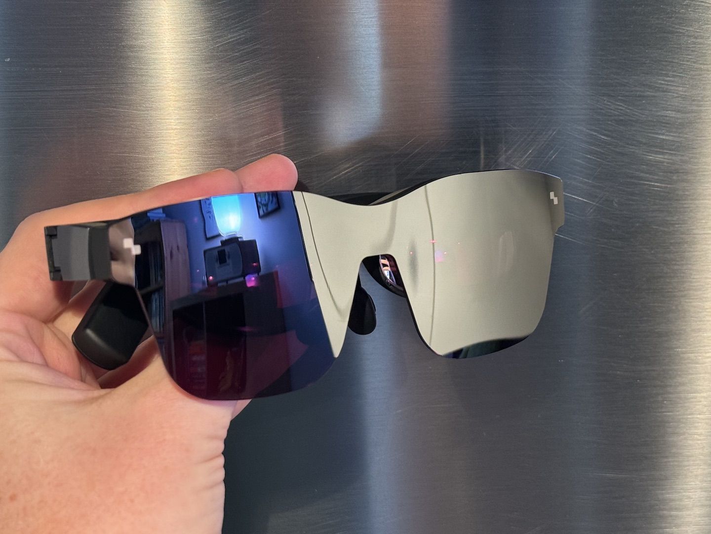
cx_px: 356
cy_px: 267
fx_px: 986
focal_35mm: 48
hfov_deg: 39.7
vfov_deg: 30.3
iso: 100
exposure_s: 1/50
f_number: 1.78
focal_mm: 6.86
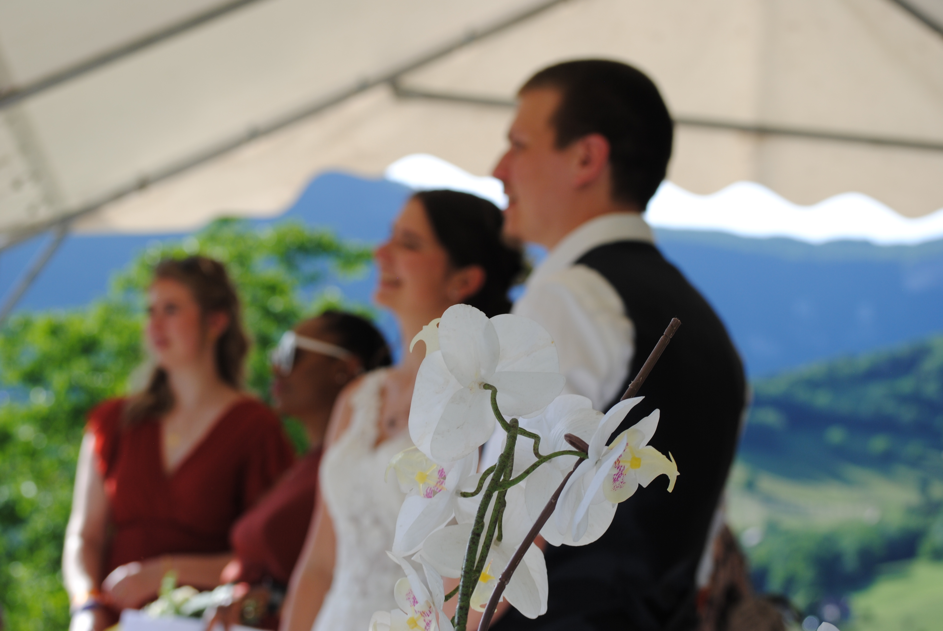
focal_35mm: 82
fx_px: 2164
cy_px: 316
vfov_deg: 16.6
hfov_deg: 24.6
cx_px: 472
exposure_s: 1/160
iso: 100
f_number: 6.3
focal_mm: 55
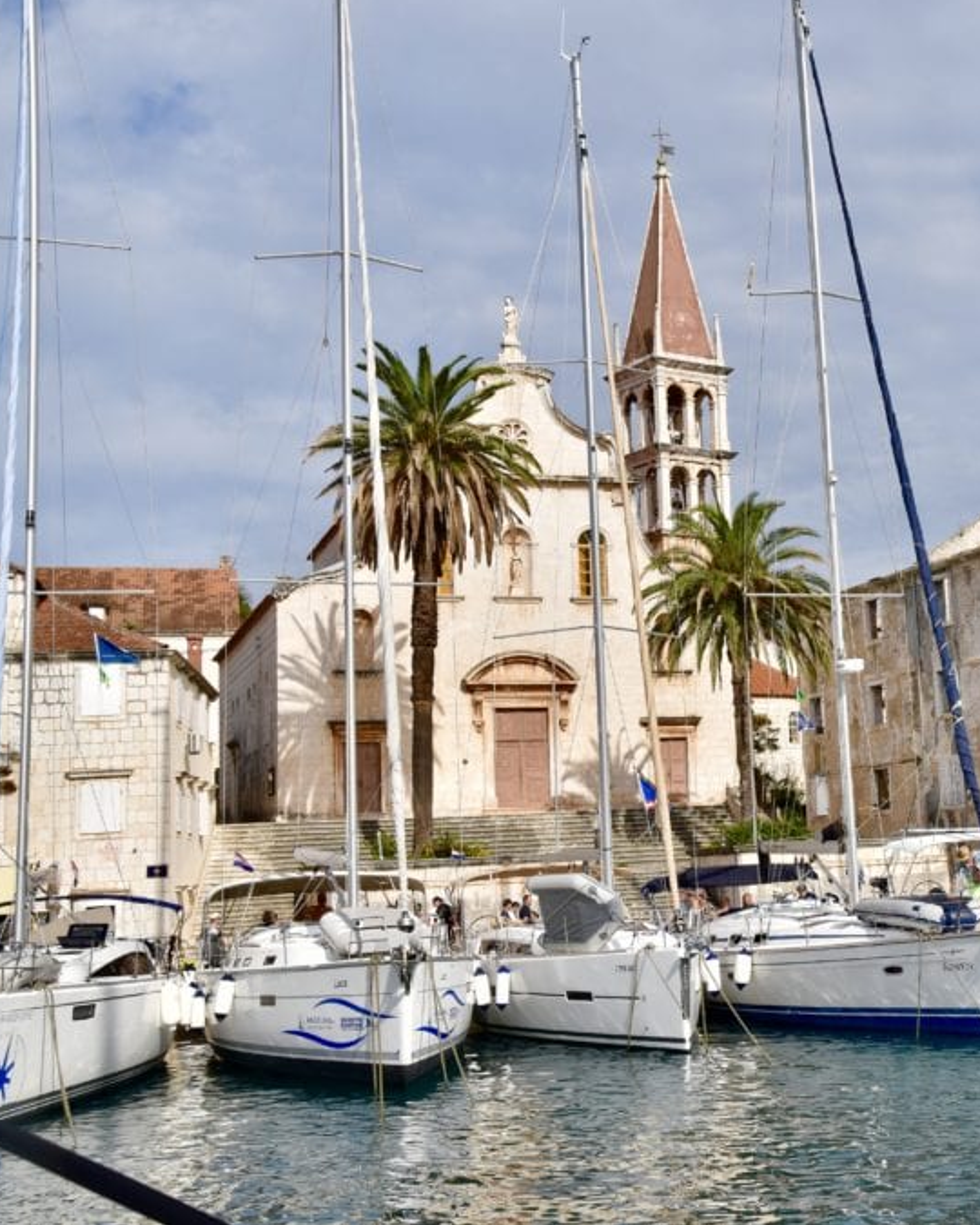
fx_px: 1704
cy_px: 609
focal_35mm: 47
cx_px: 873
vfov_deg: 39.5
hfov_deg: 30.7
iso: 200
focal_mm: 22
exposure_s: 1/640
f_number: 13
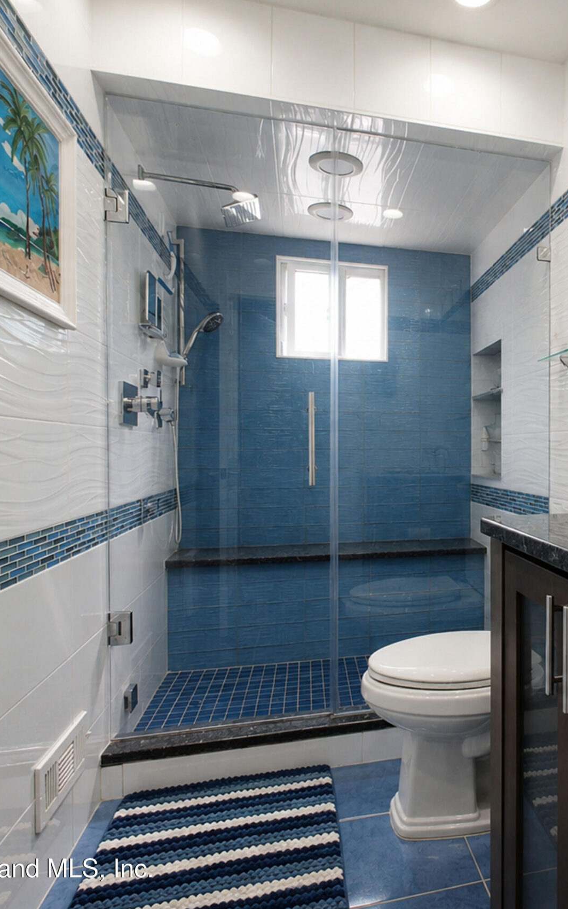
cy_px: 454
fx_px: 570
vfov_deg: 77.2
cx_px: 490
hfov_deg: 48.5
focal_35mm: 23
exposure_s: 1/100
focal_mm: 10
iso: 1250
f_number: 9
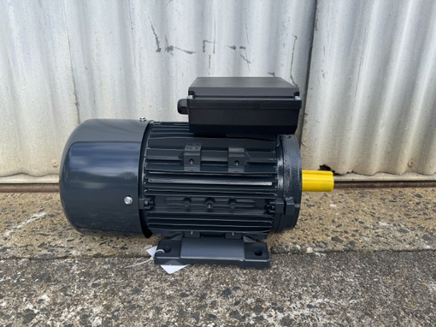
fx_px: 302
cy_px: 164
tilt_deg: -18.7
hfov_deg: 71.6
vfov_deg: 56.8
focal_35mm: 24
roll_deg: -1.7
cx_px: 218
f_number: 1.78
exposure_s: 1/1285
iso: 80
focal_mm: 6.76
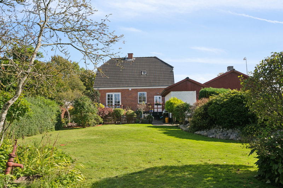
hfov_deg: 57.2
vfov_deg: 40.0
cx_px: 142
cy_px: 94
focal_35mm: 33
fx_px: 259
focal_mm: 33
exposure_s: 1/400
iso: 200
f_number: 8
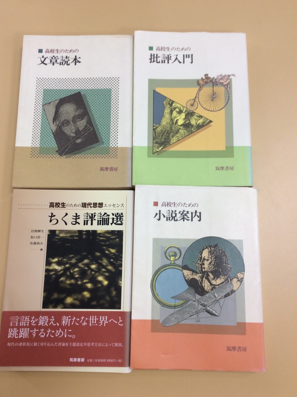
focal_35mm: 32
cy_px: 198
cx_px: 148
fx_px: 367
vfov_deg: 56.9
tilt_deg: -79.6
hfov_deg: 44.0
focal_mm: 3.3
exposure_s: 1/30
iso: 40
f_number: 2.4
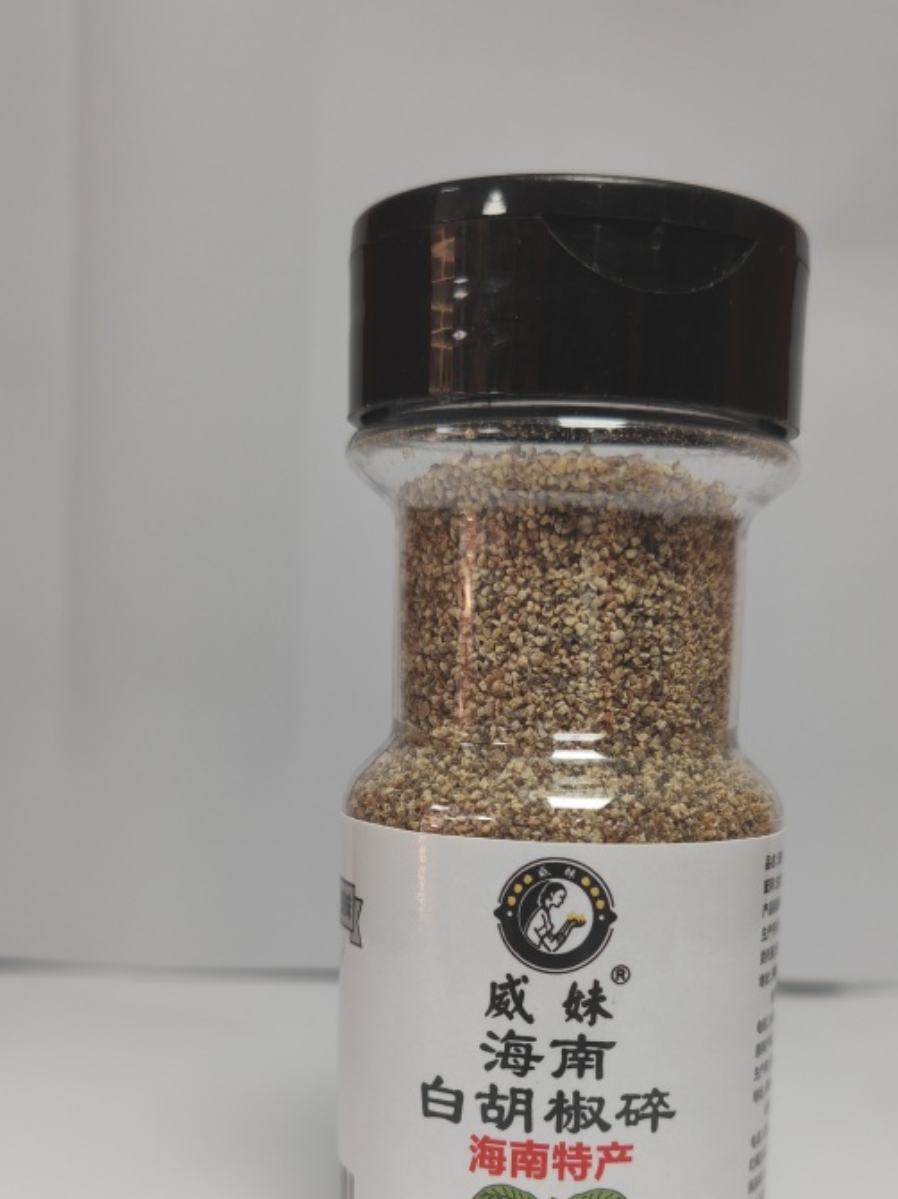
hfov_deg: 33.5
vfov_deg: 42.8
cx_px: 522
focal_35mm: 43
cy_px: 865
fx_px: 1488
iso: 500
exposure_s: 1/100
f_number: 1.9
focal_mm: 6.12
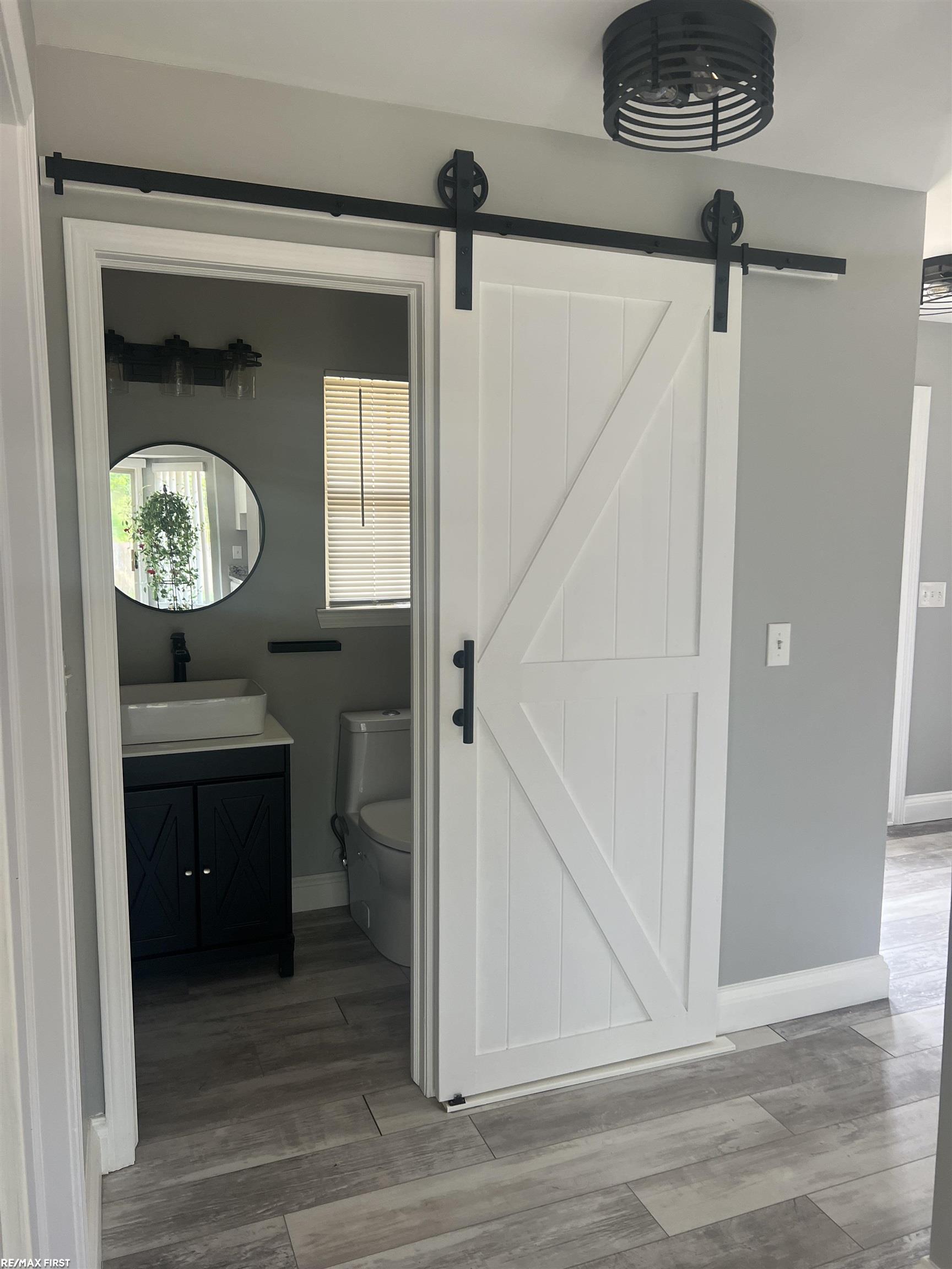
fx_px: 953
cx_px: 476
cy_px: 634
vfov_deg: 67.3
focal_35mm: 26
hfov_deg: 53.1
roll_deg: +0.4
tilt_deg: -6.0
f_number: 1.5
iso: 125
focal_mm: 5.7
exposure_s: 1/120
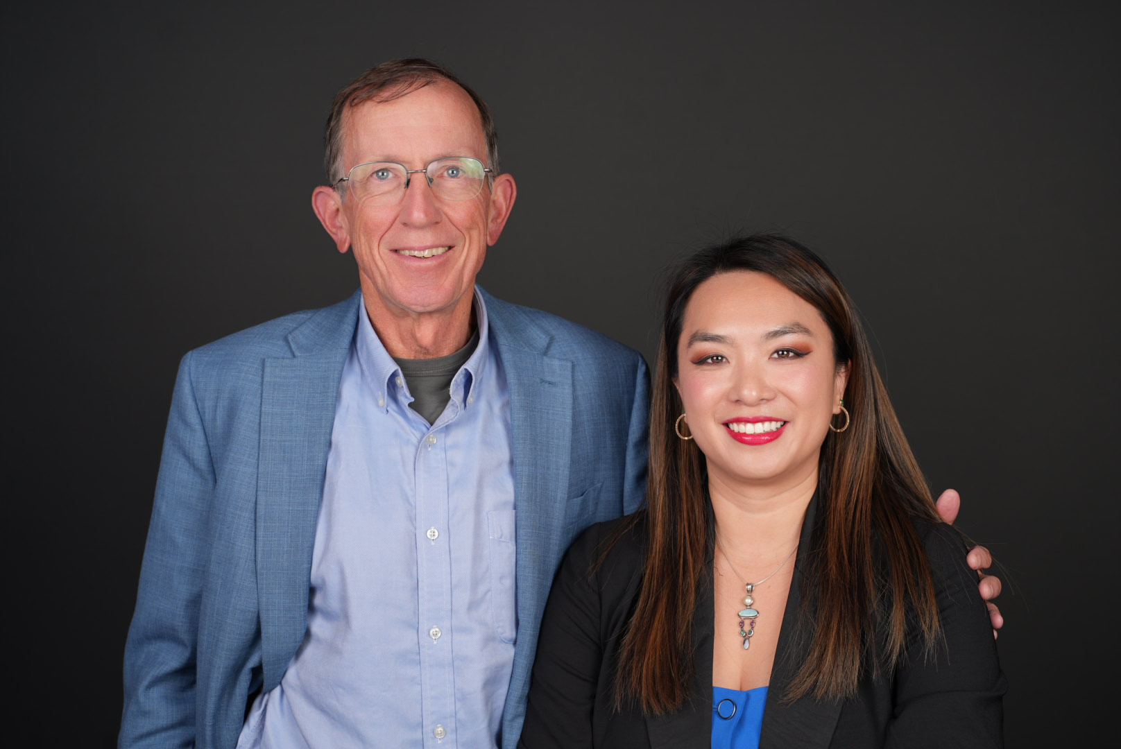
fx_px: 1465
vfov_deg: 28.7
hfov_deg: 41.9
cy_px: 374
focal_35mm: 47
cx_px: 560
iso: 200
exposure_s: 1/160
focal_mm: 47
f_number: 4
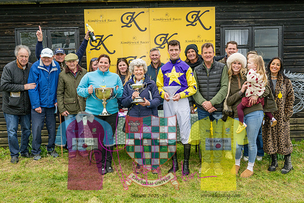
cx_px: 167
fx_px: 326
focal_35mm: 39
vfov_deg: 34.5
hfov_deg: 49.9
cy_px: 103
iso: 200
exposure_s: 1/250
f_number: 5
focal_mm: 35
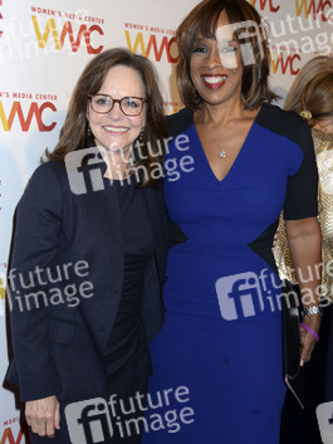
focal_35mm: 61
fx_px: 782
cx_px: 166
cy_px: 228
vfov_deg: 31.7
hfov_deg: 24.0
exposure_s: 1/250
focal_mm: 56
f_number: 7.1
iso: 500
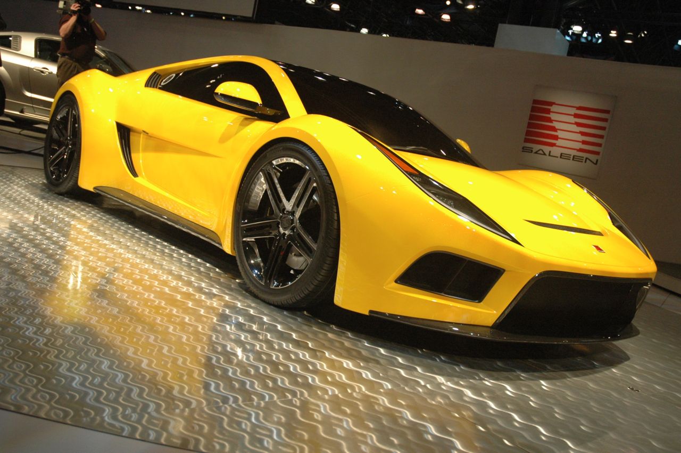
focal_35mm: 38
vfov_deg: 35.4
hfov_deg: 51.3
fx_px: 708
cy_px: 226
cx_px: 340
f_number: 3.8
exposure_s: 1/250
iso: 800
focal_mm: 25
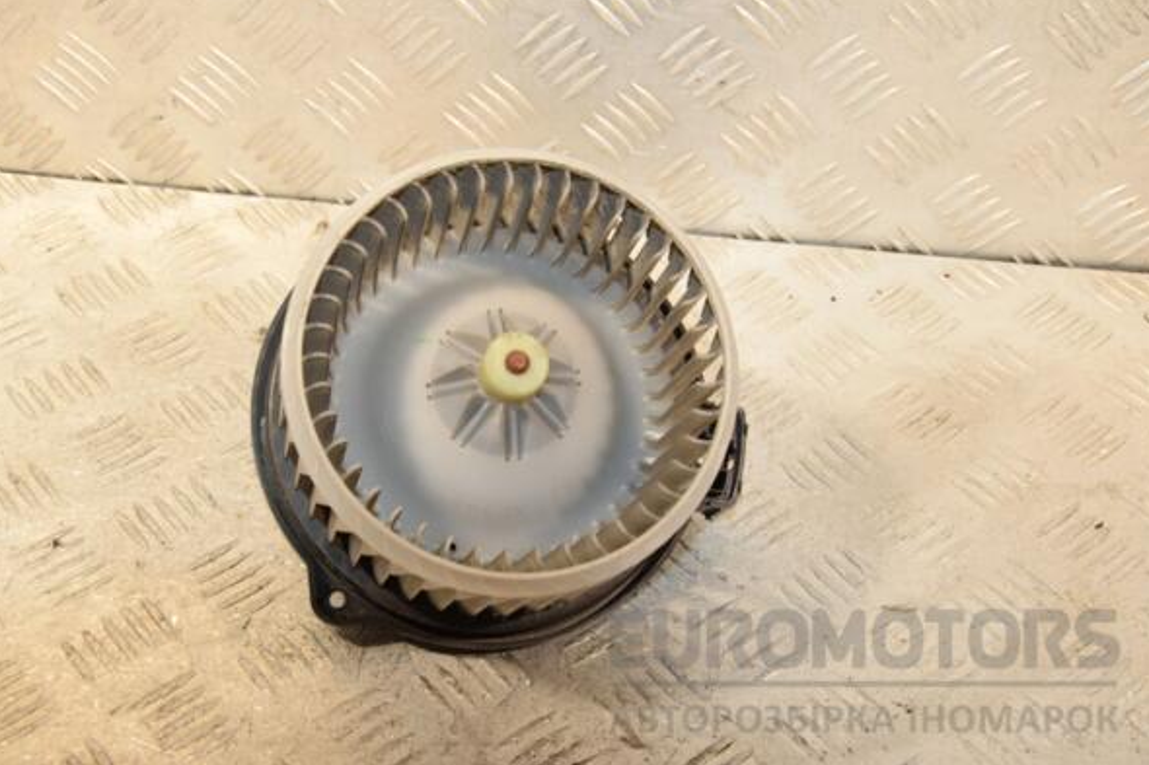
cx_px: 573
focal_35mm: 58
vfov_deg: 23.4
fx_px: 1851
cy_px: 380
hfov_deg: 34.5
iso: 1600
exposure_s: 1/200
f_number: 7.1
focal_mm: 38
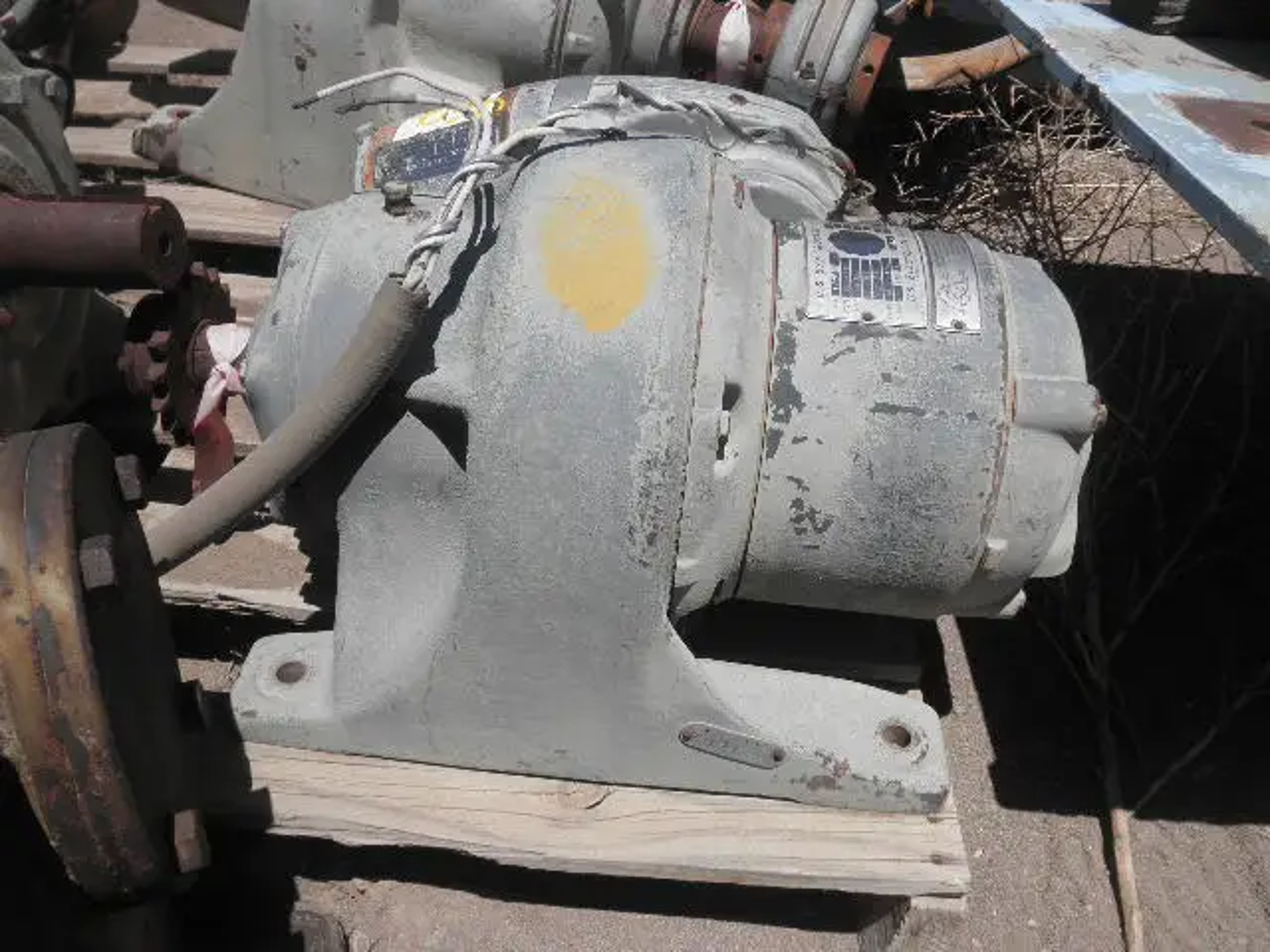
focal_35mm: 28
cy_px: 476
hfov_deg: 63.4
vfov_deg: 49.7
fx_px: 1027
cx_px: 635
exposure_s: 1/250
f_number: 8.5
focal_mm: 5
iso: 64
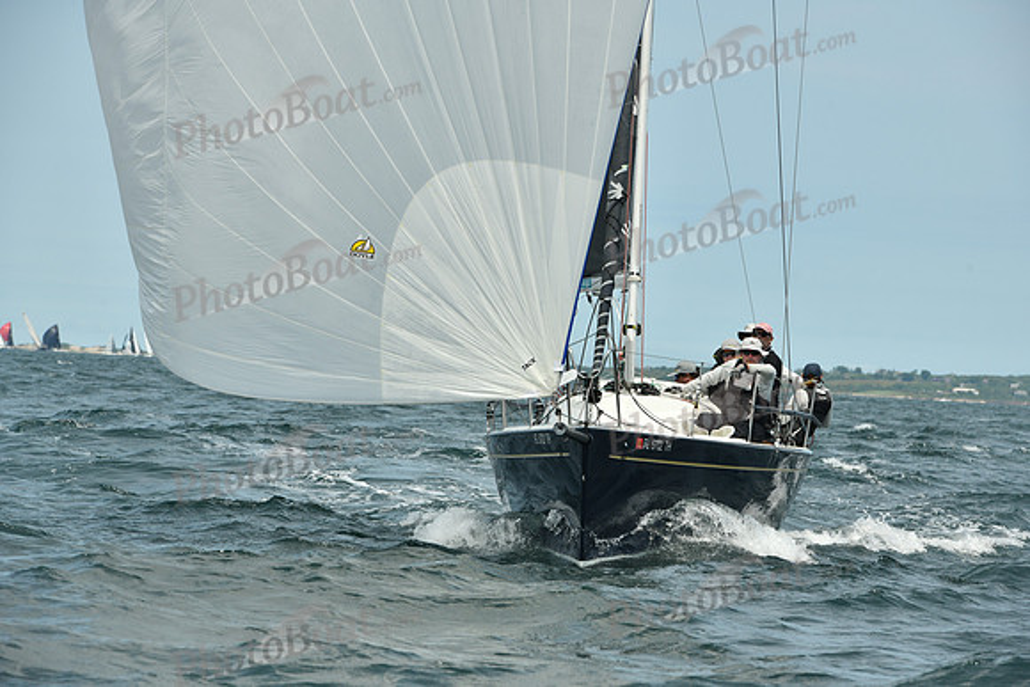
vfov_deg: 8.1
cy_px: 344
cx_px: 515
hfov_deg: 12.1
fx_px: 4865
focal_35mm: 170
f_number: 9
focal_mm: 170
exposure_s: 1/1250
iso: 320
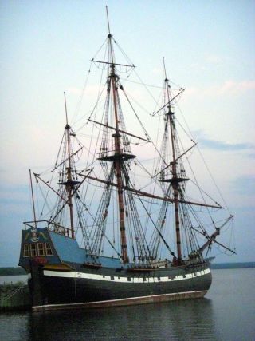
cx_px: 128
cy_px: 170
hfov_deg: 22.2
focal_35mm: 66
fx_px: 649
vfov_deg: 29.4
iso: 1600
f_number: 3.7
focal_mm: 11
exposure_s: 1/160
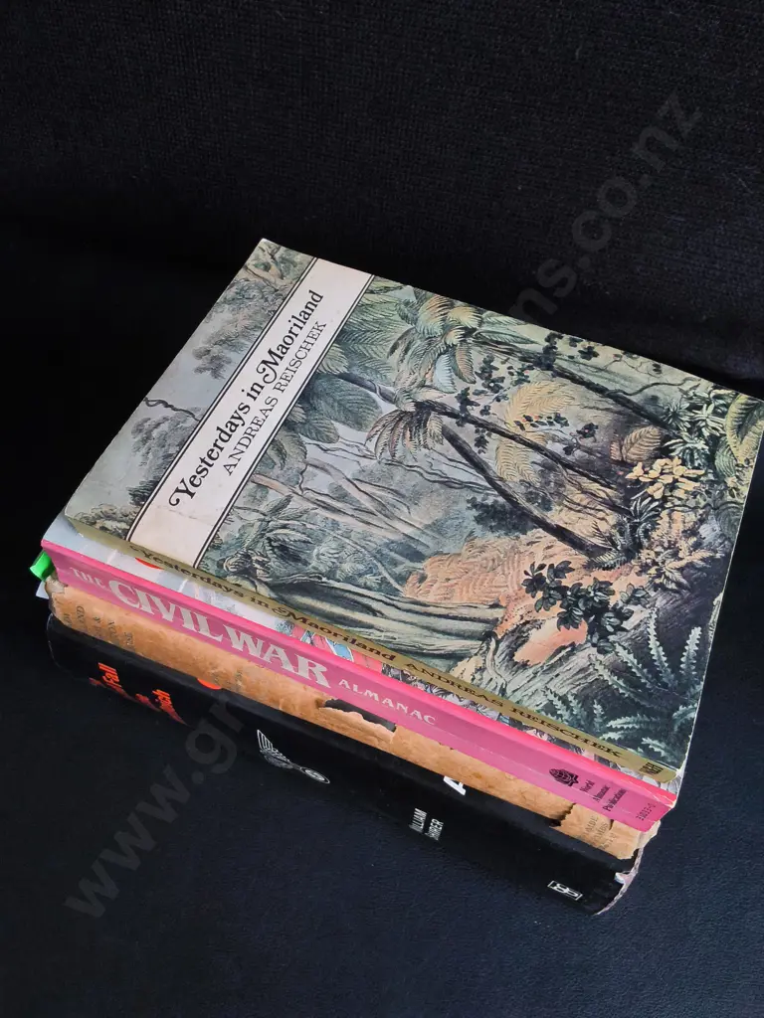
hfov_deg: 51.4
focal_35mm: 27
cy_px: 509
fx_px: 795
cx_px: 382
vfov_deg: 65.3
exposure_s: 1/100
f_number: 2
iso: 200
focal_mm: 2.87
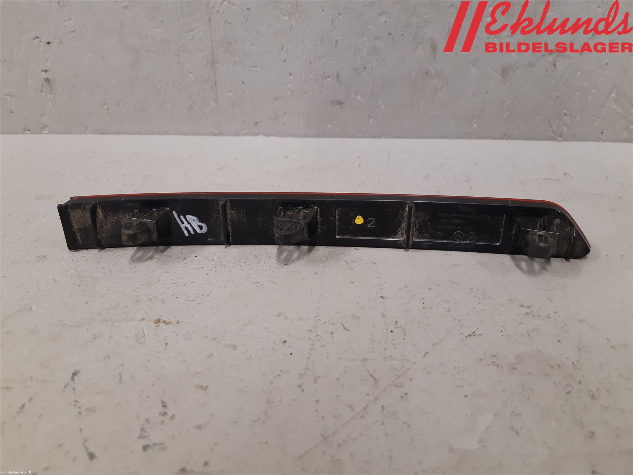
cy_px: 238
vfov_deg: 53.1
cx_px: 316
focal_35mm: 26
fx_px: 475
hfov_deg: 67.3
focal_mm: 3.93
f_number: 1.7
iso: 160
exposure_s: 1/50
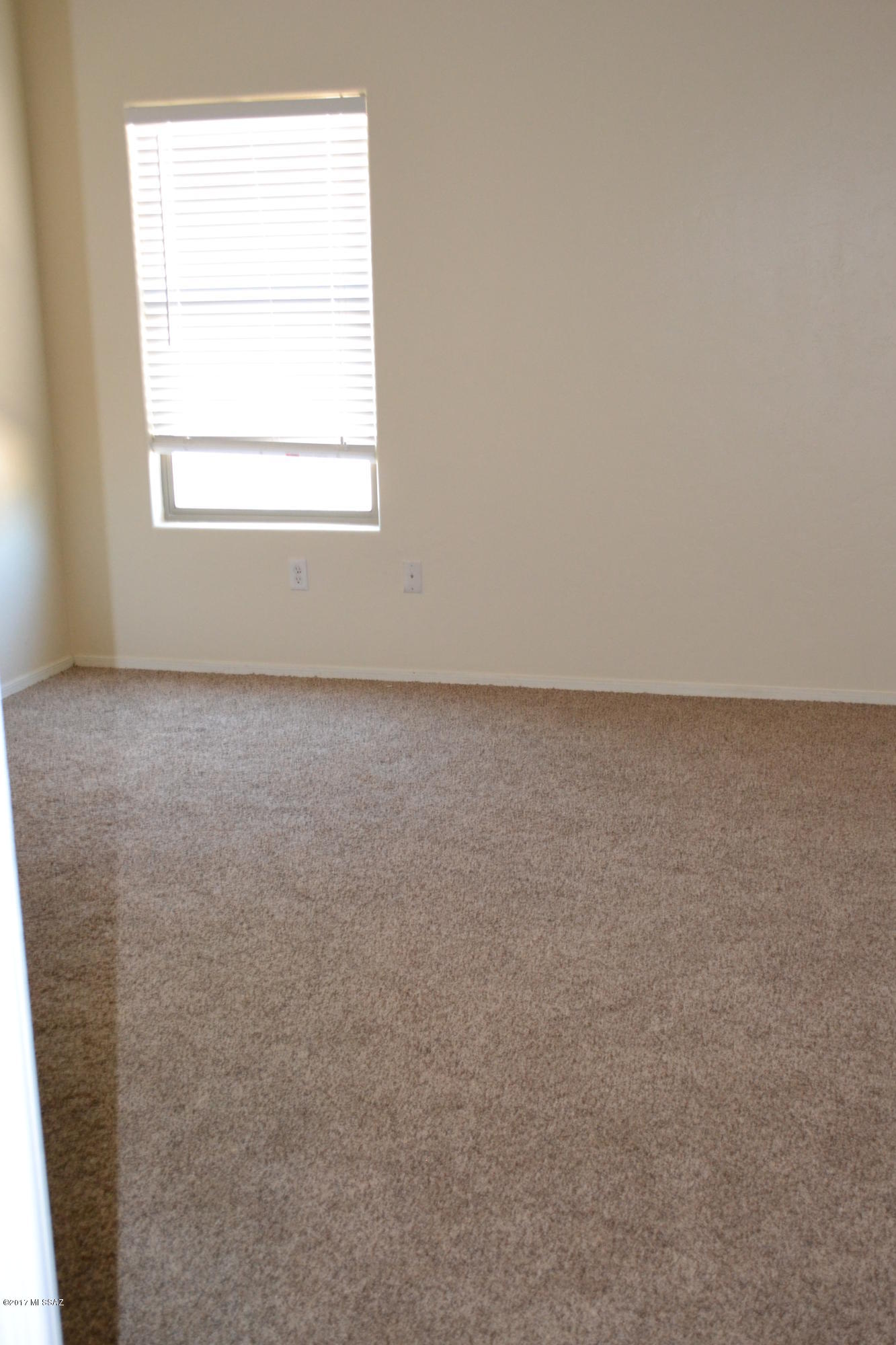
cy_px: 672
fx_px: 1456
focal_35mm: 39
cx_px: 448
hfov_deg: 34.2
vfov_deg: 49.6
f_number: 4.2
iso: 2000
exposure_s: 1/60
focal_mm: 26
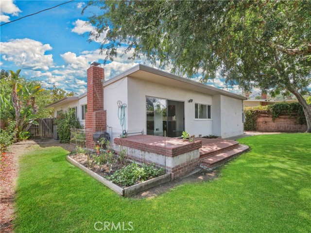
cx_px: 156
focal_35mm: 16
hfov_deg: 94.5
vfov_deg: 78.1
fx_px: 144
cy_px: 116
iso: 200
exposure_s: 1/80
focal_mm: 8
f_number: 11
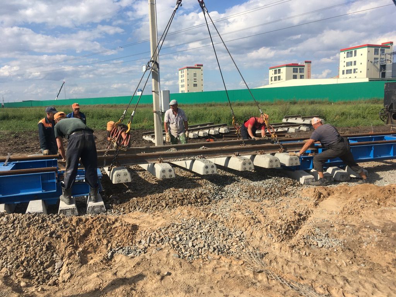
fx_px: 332
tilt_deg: -5.1
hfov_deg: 61.7
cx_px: 198
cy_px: 148
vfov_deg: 48.2
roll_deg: +1.7
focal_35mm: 29
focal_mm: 4.15
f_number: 2.2
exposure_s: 1/1637
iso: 25
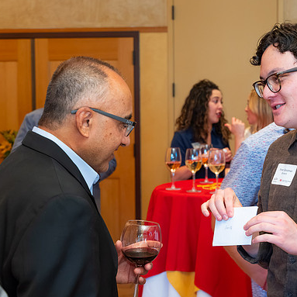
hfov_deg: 24.2
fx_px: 689
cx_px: 202
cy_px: 135
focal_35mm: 71
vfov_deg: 24.3
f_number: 5
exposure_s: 1/125
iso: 2000
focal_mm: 49
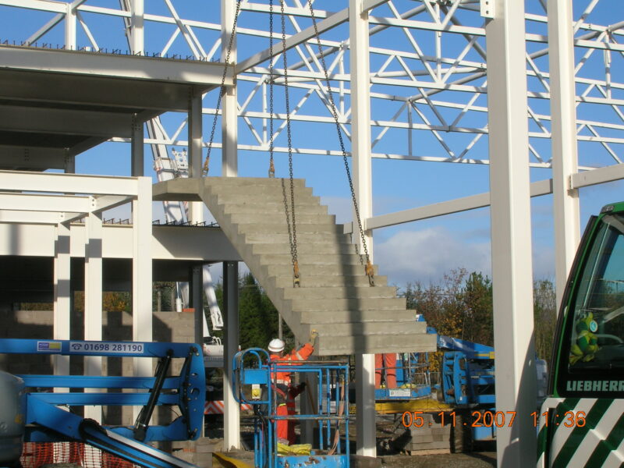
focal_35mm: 78
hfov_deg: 25.0
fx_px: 1406
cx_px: 312
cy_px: 234
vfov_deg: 18.9
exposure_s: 1/293
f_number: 6.9
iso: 50
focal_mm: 13
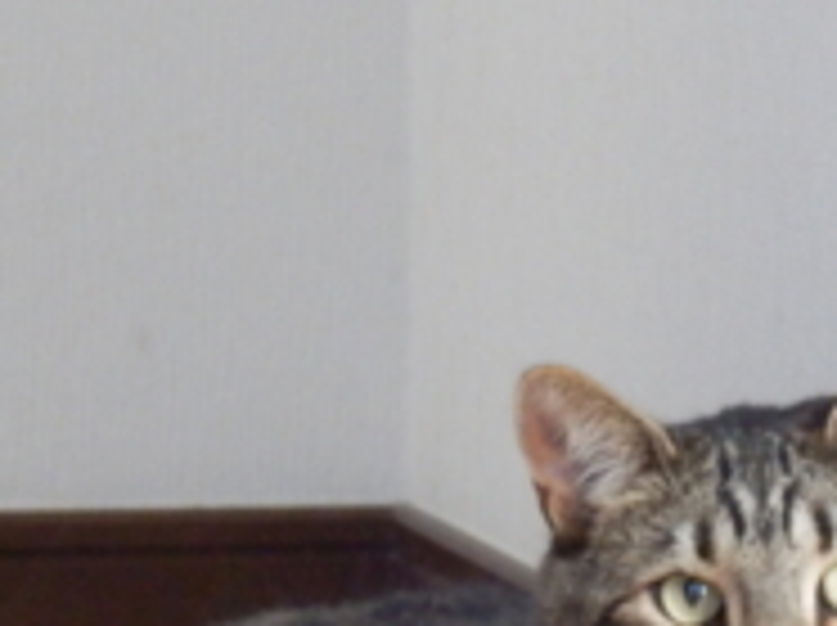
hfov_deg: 3.0
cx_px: 432
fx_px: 15721
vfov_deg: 2.3
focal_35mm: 651
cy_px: 617
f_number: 6.5
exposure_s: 1/15
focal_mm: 53.9
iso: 1600
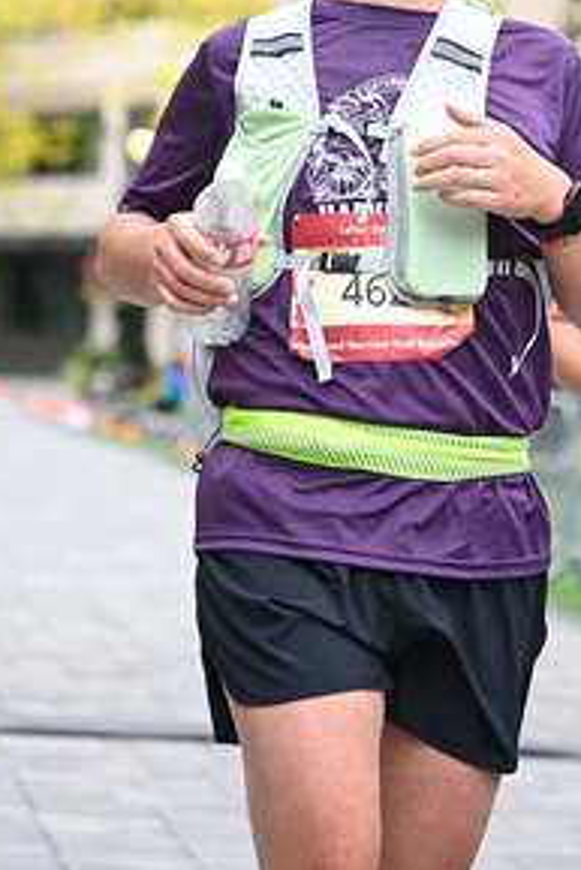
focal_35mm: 133
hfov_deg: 10.3
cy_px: 72
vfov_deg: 15.2
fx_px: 3216
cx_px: 321
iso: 640
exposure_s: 1/1600
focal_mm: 70
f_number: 2.8
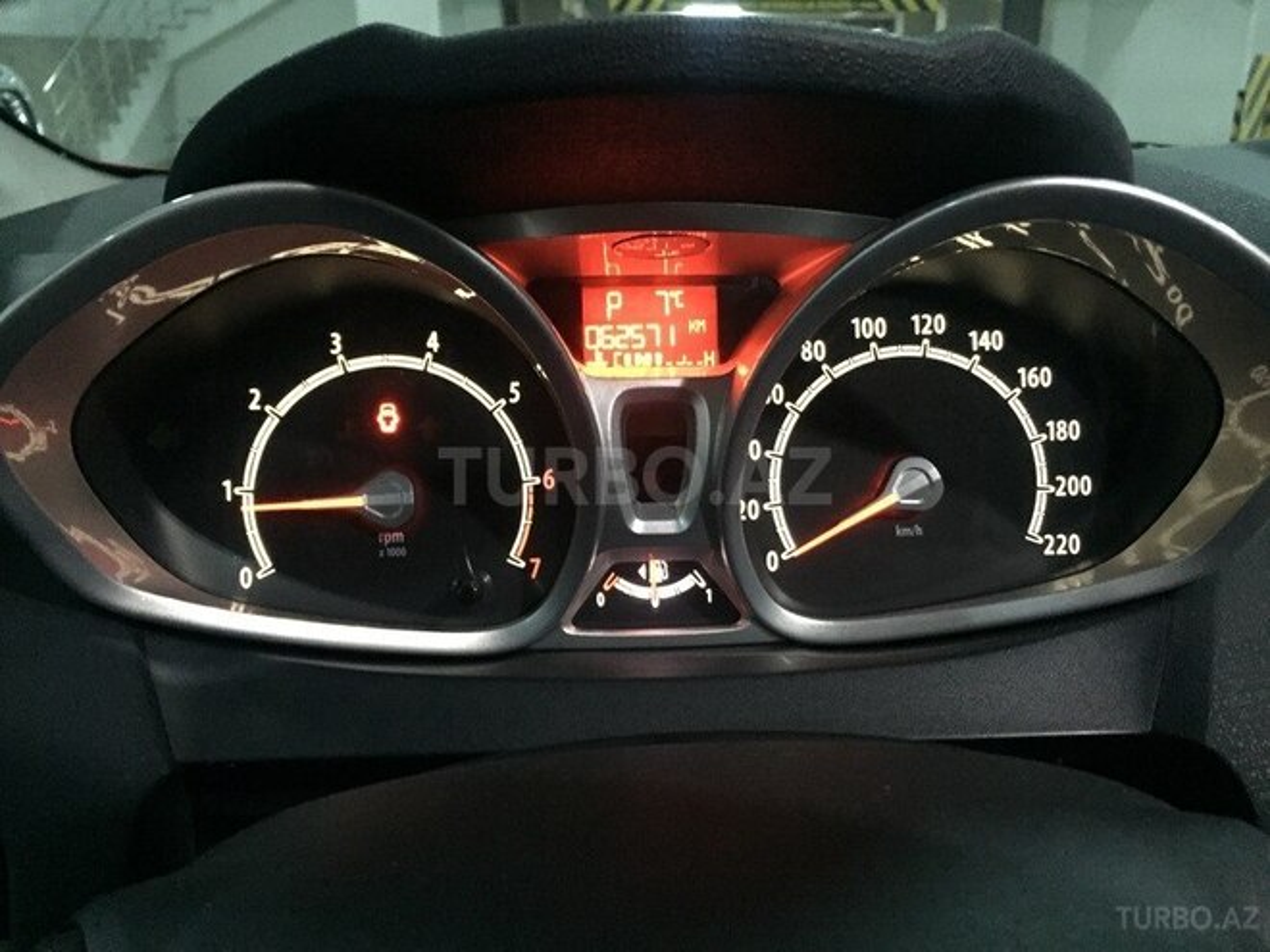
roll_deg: +0.1
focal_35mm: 29
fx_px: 1064
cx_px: 635
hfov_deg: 61.7
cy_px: 476
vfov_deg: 48.2
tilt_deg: -19.4
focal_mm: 4.15
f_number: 2.2
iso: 800
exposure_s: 1/17
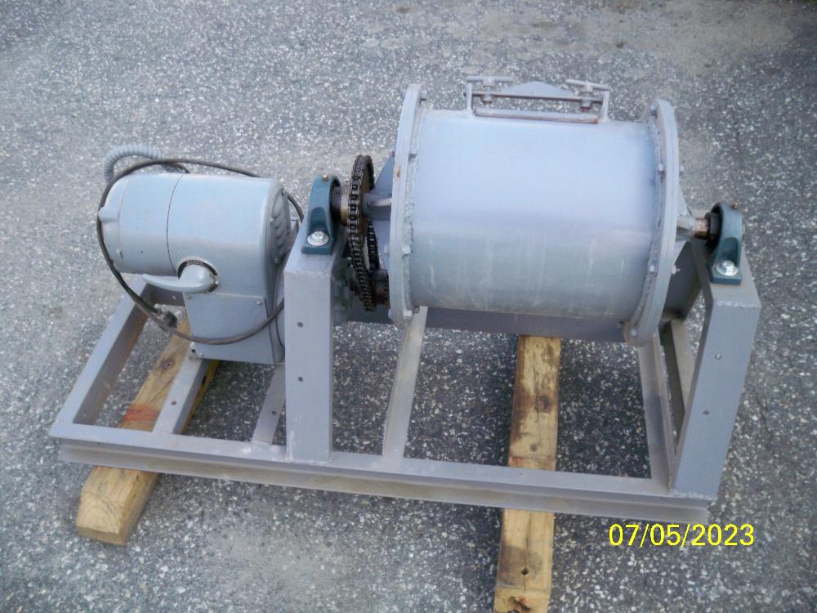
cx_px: 408
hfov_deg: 52.6
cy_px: 306
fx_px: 826
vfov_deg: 40.7
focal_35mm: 35
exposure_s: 1/250
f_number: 3.1
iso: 100
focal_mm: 6.3
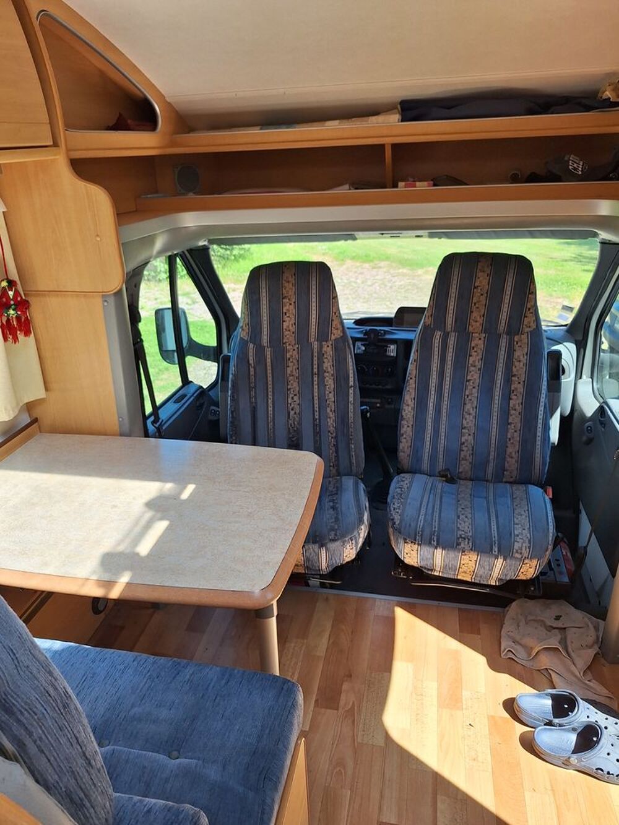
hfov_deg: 58.9
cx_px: 310
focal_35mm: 23
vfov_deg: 73.9
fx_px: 548
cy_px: 412
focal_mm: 5.54
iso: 40
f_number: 1.8
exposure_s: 1/469
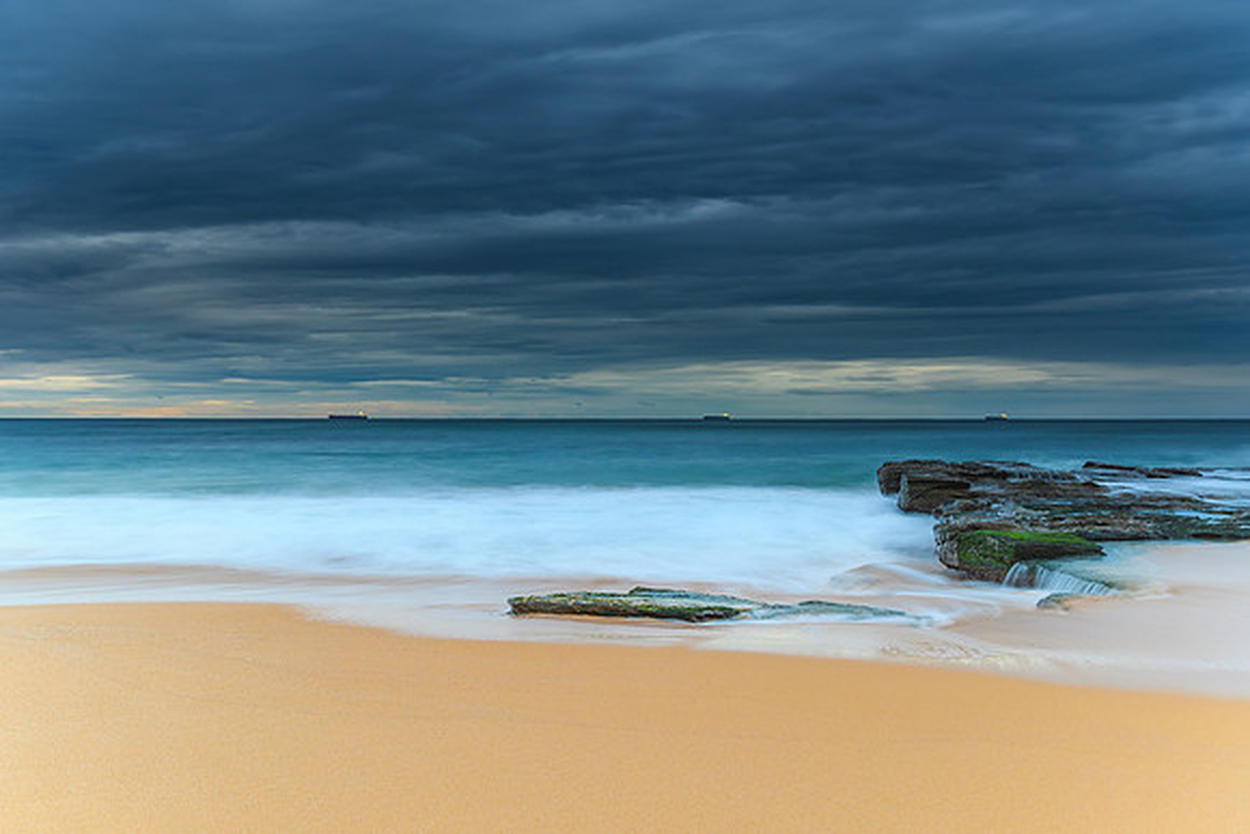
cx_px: 625
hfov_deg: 57.0
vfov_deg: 39.8
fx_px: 1152
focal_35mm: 33
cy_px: 417
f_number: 5
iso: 200
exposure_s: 4
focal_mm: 22
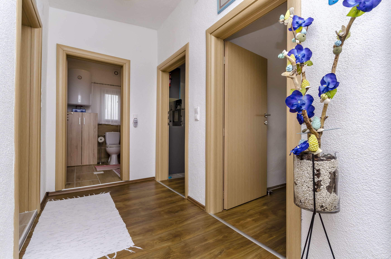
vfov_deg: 71.8
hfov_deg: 95.1
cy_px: 130
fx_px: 179
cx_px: 196
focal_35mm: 16
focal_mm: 11
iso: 200
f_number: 8
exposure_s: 1/125
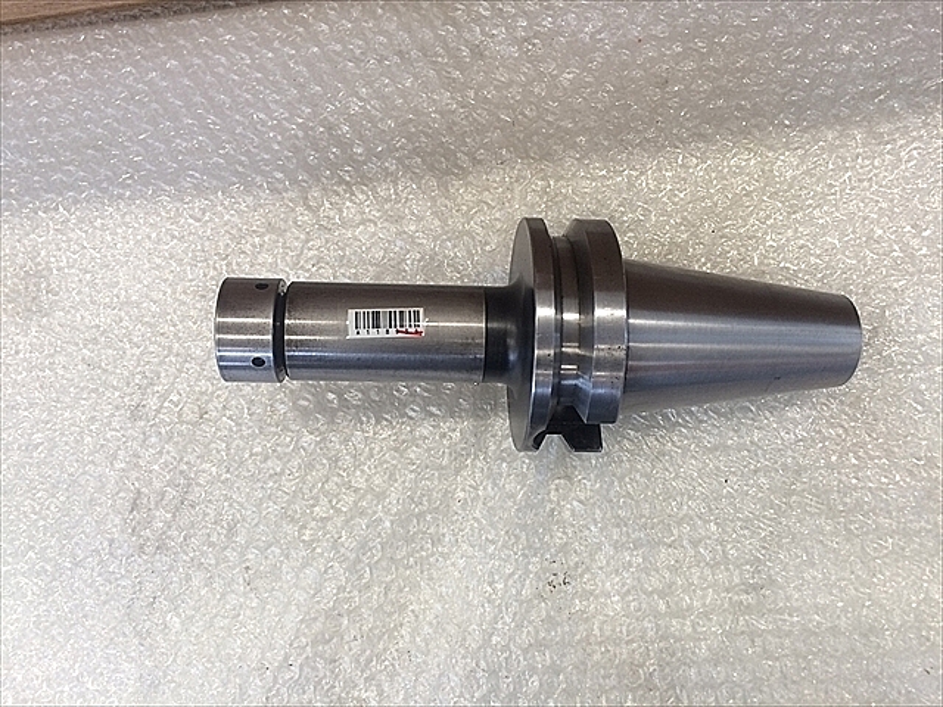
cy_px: 354
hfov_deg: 61.7
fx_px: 790
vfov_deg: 48.2
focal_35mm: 29
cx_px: 472
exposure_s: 1/30
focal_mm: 4.15
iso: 40
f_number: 2.2
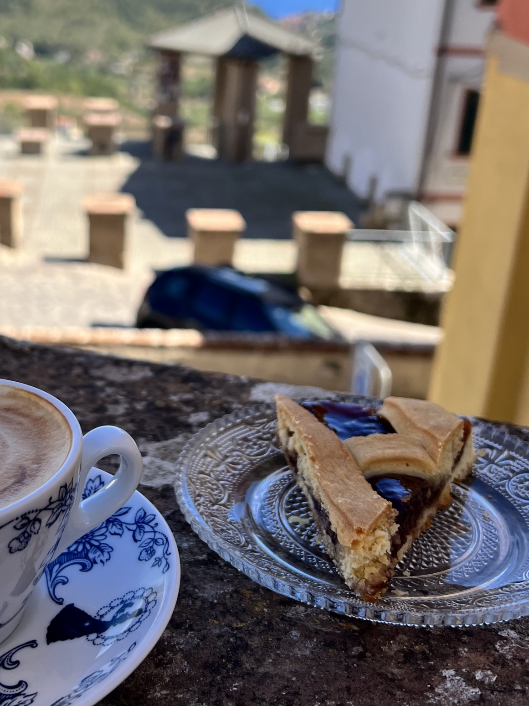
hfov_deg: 33.0
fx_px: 876
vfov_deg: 43.8
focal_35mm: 43
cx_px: 138
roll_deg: -1.6
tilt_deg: -22.2
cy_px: 311
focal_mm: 5.7
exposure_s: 1/2513
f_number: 1.5
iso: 50
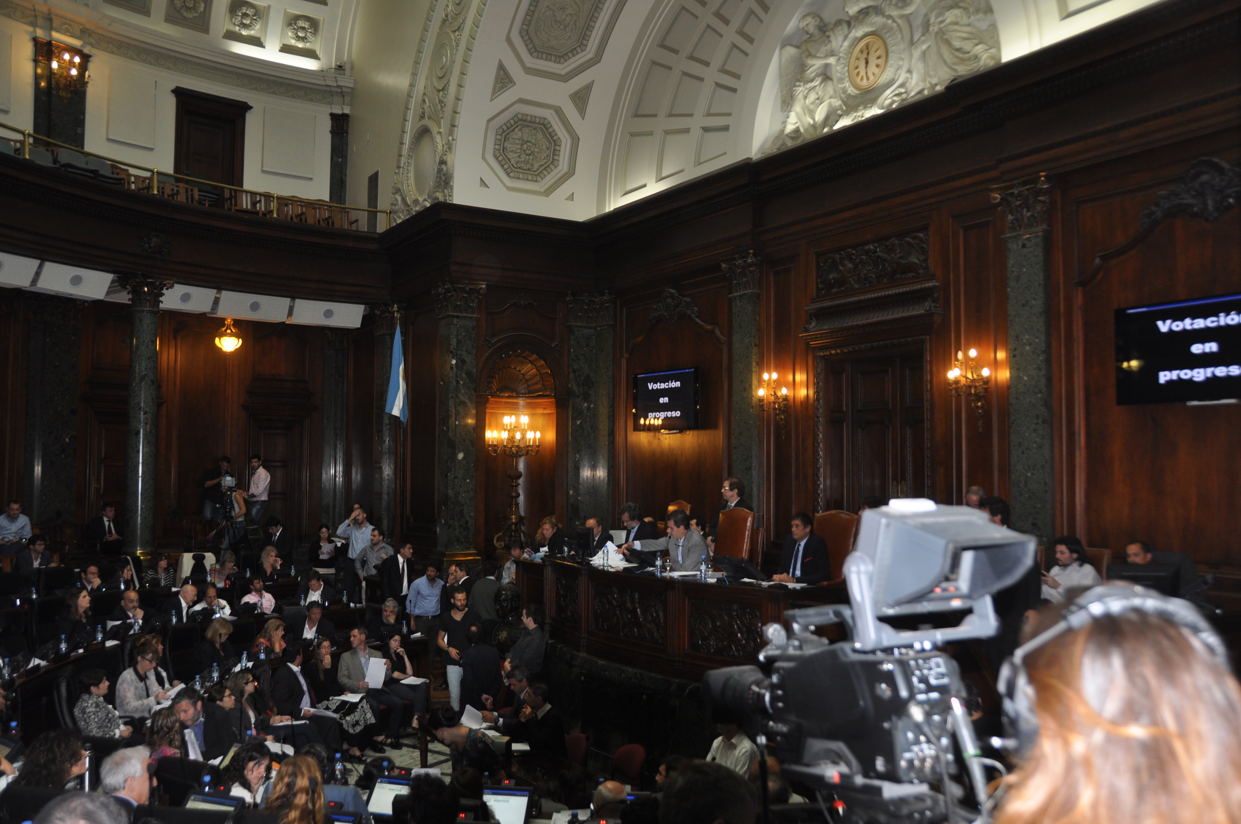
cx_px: 620
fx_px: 1033
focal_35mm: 30
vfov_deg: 43.5
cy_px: 412
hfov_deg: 62.0
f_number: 3.5
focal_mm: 20
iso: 400
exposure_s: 1/60
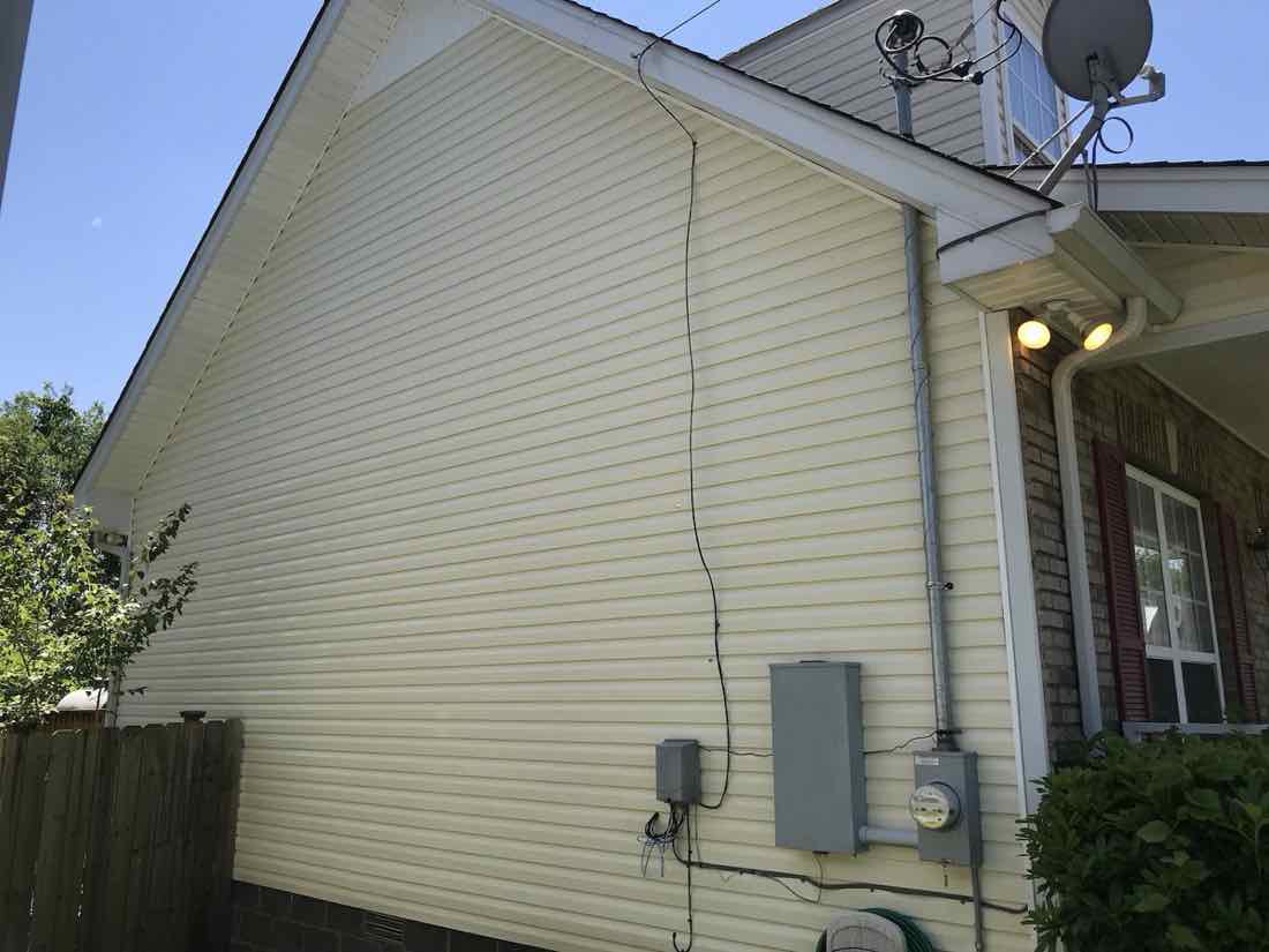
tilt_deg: +13.4
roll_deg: -0.5
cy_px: 476
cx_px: 634
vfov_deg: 49.7
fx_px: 1026
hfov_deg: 63.4
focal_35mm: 28
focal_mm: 3.99
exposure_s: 1/1650
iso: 20
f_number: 1.8
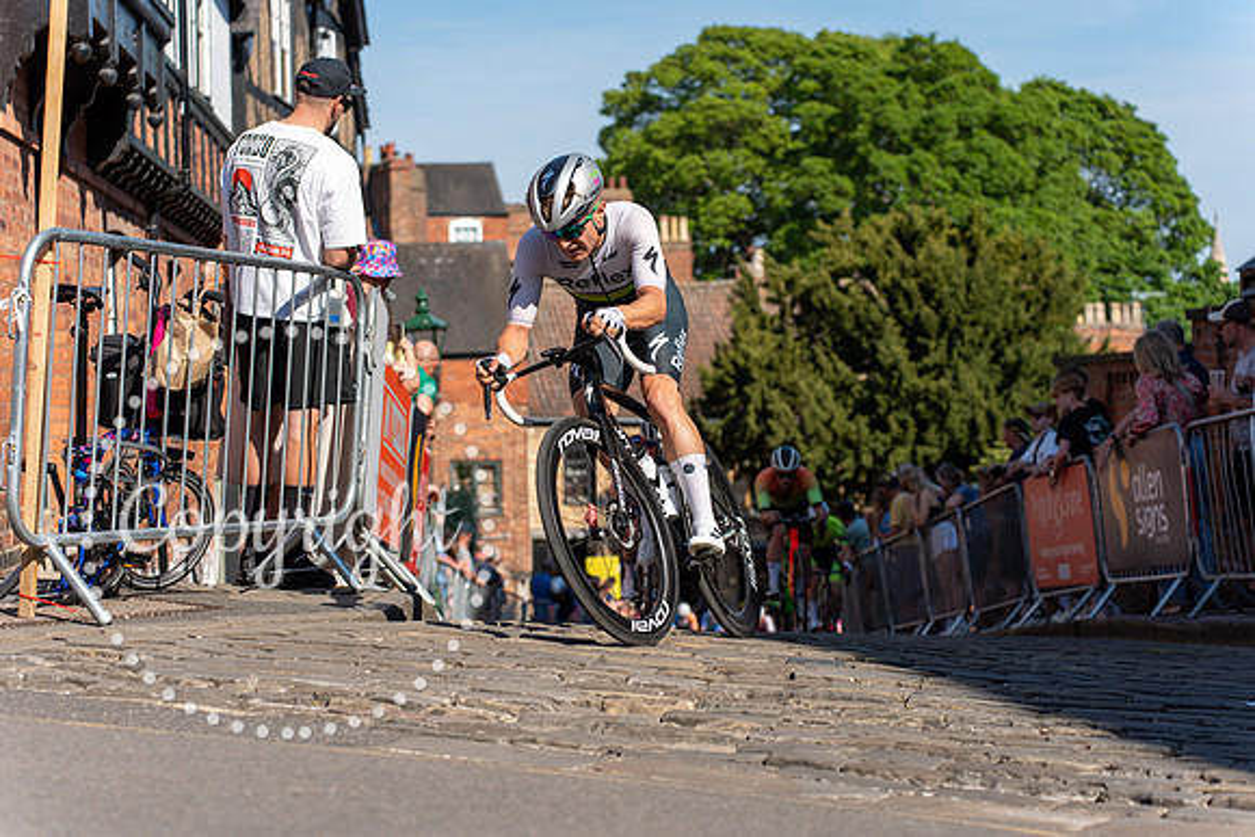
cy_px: 418
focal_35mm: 73
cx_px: 628
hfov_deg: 27.7
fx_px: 2545
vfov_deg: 18.7
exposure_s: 1/1000
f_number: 3.5
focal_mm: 73
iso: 100
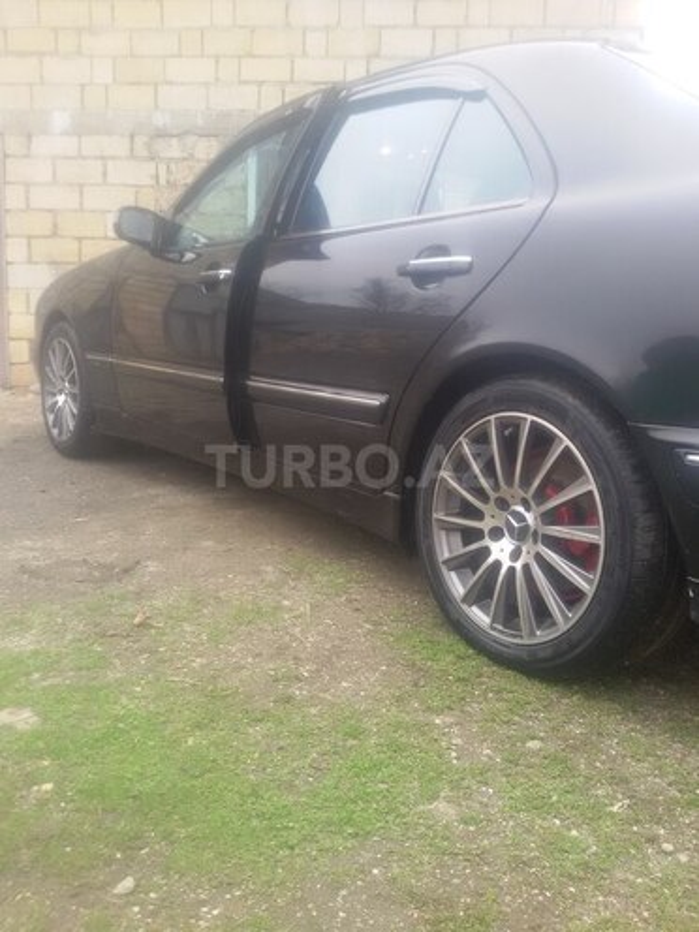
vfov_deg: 58.4
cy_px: 466
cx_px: 350
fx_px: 835
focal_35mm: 31
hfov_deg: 45.4
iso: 40
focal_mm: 2.93
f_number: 2.4
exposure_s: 1/60
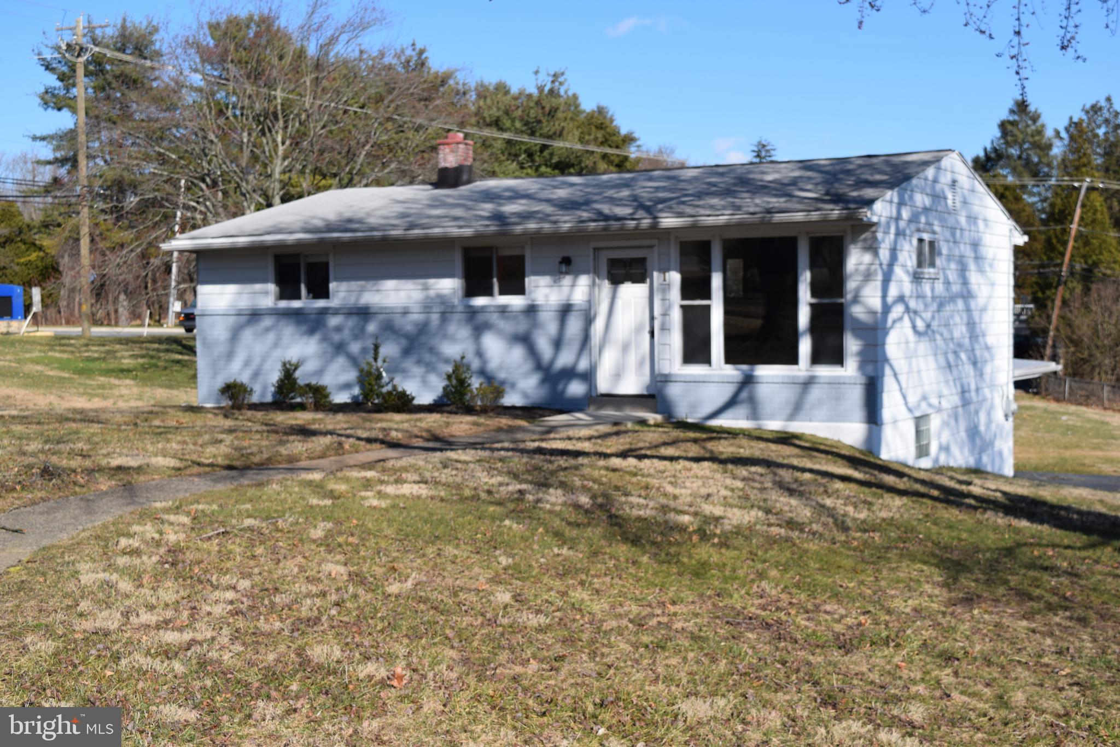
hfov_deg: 41.1
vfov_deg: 28.1
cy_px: 374
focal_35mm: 48
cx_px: 560
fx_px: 1493
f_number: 7.1
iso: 400
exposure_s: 1/2000
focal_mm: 32
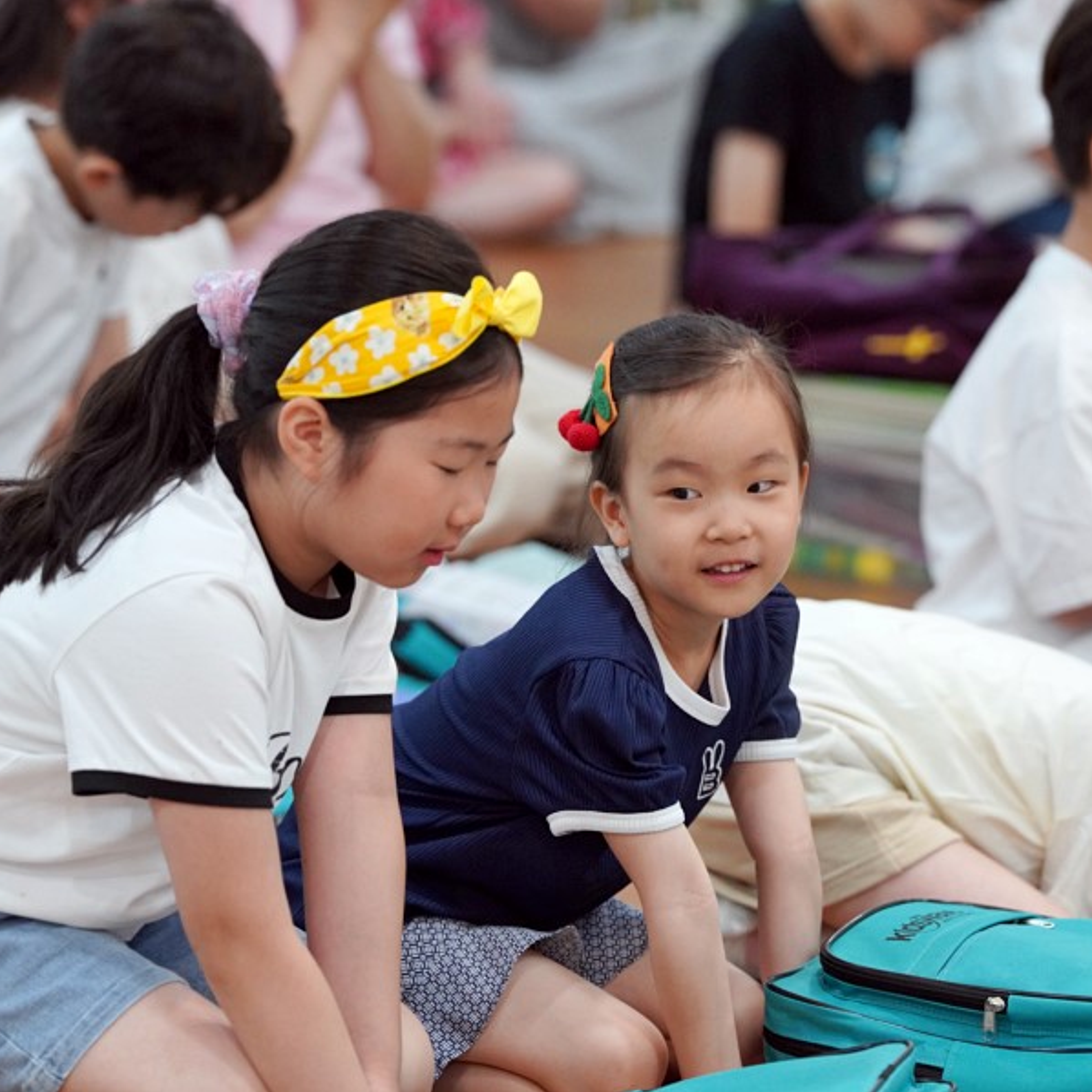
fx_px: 9137
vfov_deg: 6.8
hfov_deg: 6.8
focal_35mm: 256
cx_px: 500
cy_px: 546
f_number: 4
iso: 2500
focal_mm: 200
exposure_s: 1/250
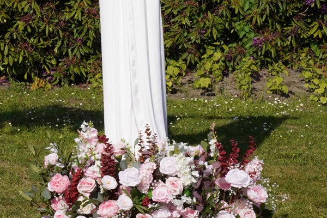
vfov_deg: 9.4
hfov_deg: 13.8
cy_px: -32
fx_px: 1308
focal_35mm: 144
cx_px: -78
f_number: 16
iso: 1000
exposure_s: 1/1000
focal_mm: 48
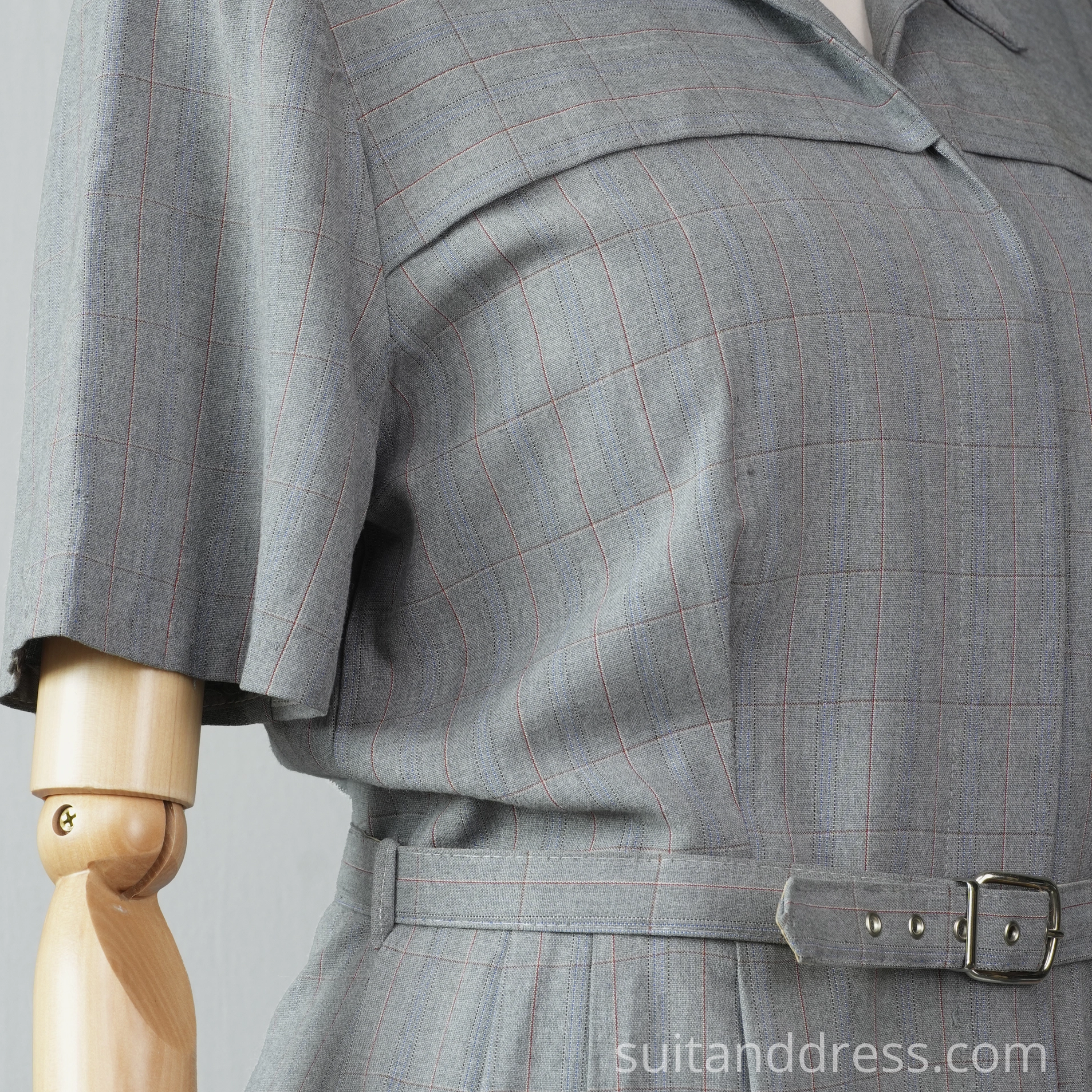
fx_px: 5496
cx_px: 545
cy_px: 307
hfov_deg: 11.3
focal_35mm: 154
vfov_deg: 11.3
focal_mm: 80
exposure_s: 1/30
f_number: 8
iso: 320
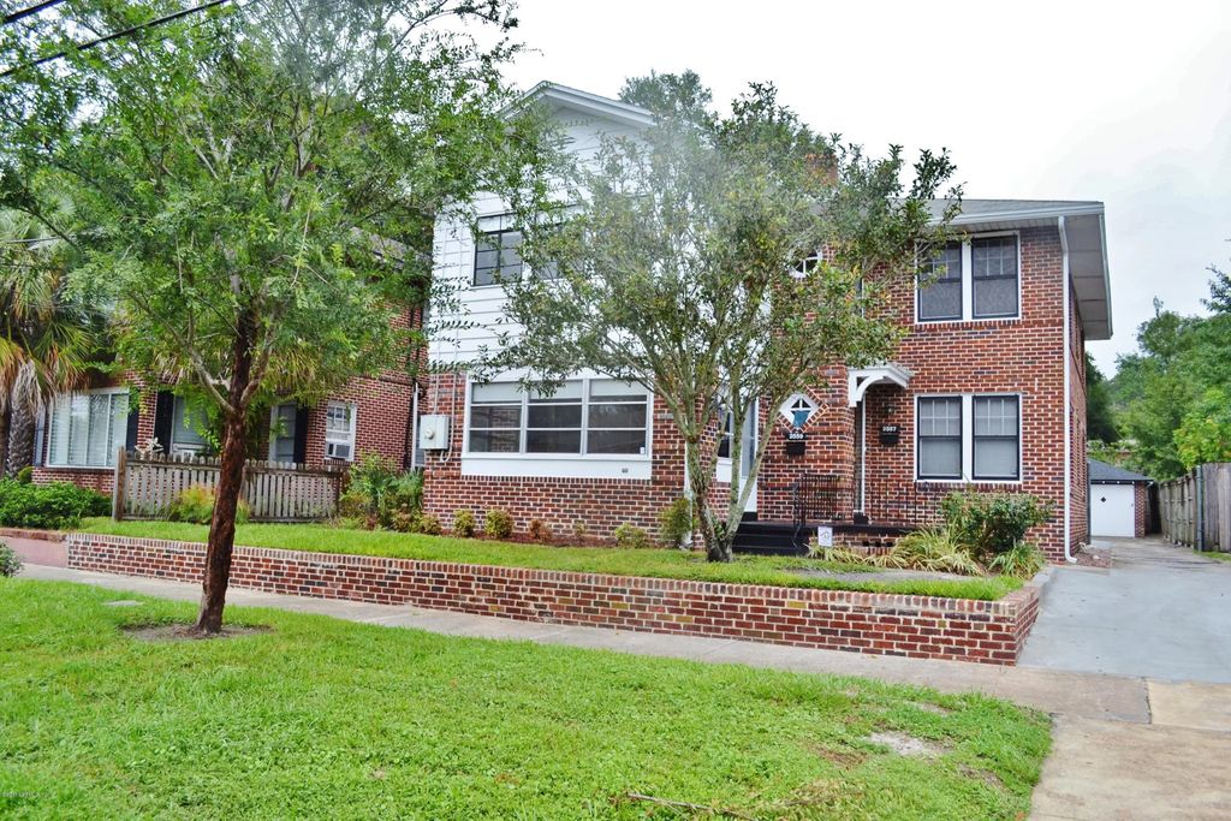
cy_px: 410
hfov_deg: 67.4
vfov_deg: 47.9
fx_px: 923
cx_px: 616
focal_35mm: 27
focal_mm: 18
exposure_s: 1/125
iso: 100
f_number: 5.6
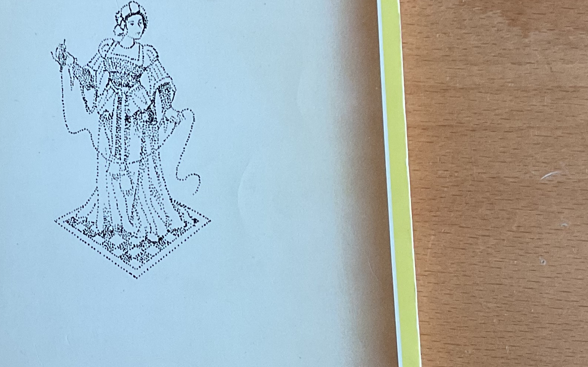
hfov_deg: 25.8
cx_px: 83
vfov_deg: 16.7
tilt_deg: -79.1
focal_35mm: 78
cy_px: 176
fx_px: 1250
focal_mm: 3
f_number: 1.8
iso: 80
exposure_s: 1/60
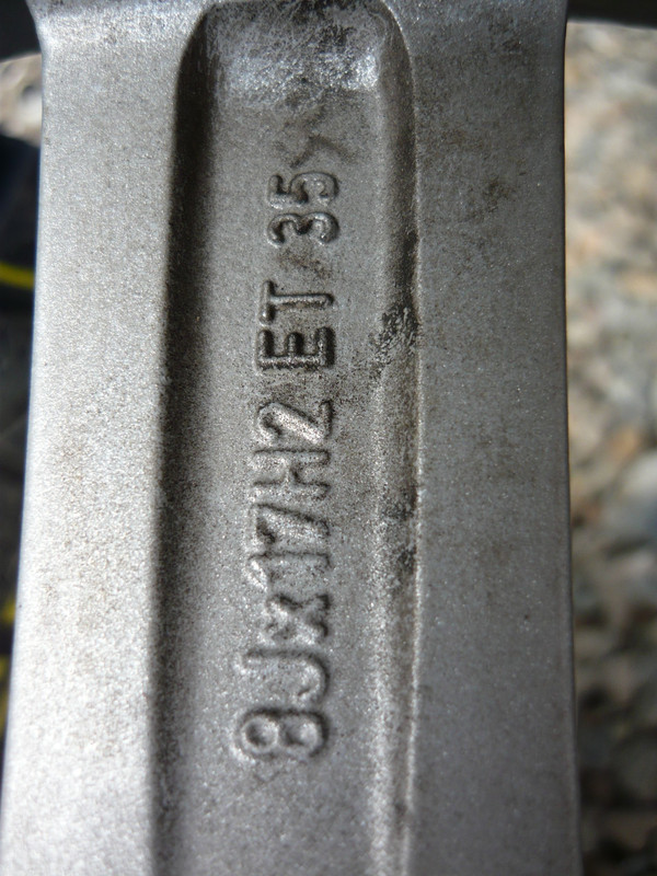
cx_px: 328
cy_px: 438
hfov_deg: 42.9
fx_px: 835
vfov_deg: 55.4
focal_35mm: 33
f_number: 2.8
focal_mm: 5.5
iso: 100
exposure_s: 1/200
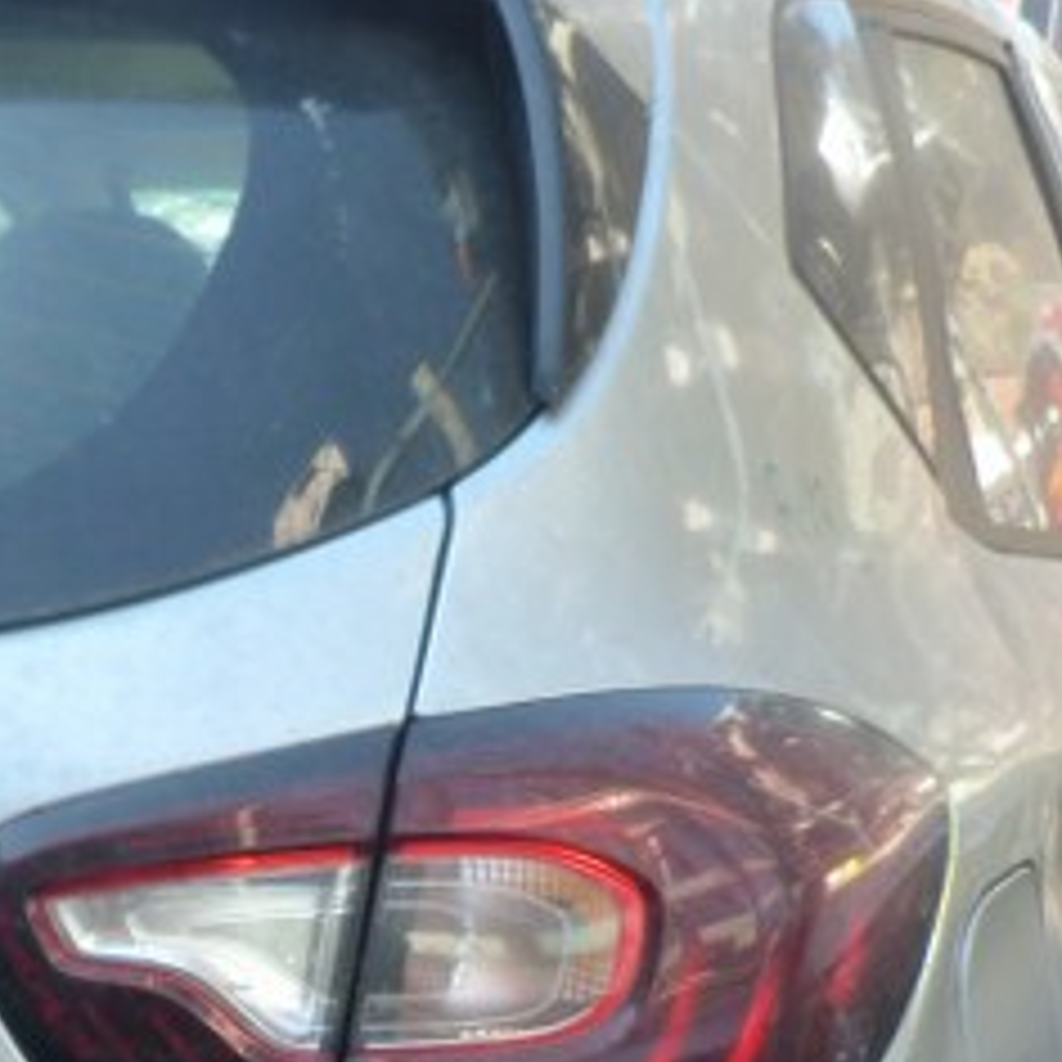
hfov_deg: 21.9
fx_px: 2603
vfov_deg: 22.1
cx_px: -86
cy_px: 1089
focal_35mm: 75
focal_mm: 4.5
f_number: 2.8
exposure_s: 1/80
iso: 125
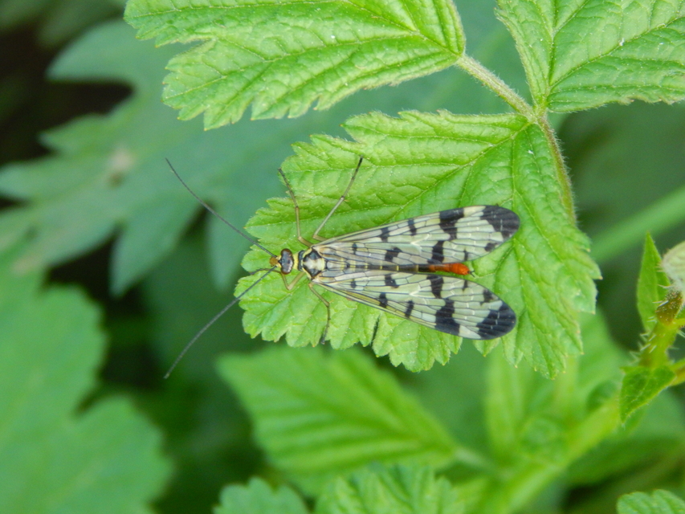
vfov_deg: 9.3
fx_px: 3167
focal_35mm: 160
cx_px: 342
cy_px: 257
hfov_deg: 12.3
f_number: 5.1
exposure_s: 1/100
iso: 400
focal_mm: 28.7
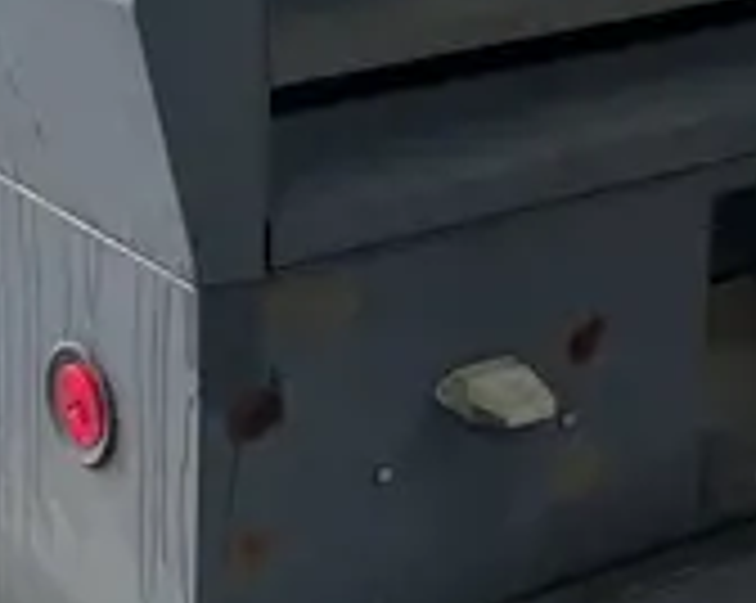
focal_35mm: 111
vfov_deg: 13.2
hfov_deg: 17.1
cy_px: -254
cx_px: 76
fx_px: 2481
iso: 40
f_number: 1.6
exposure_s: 1/122
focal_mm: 5.1
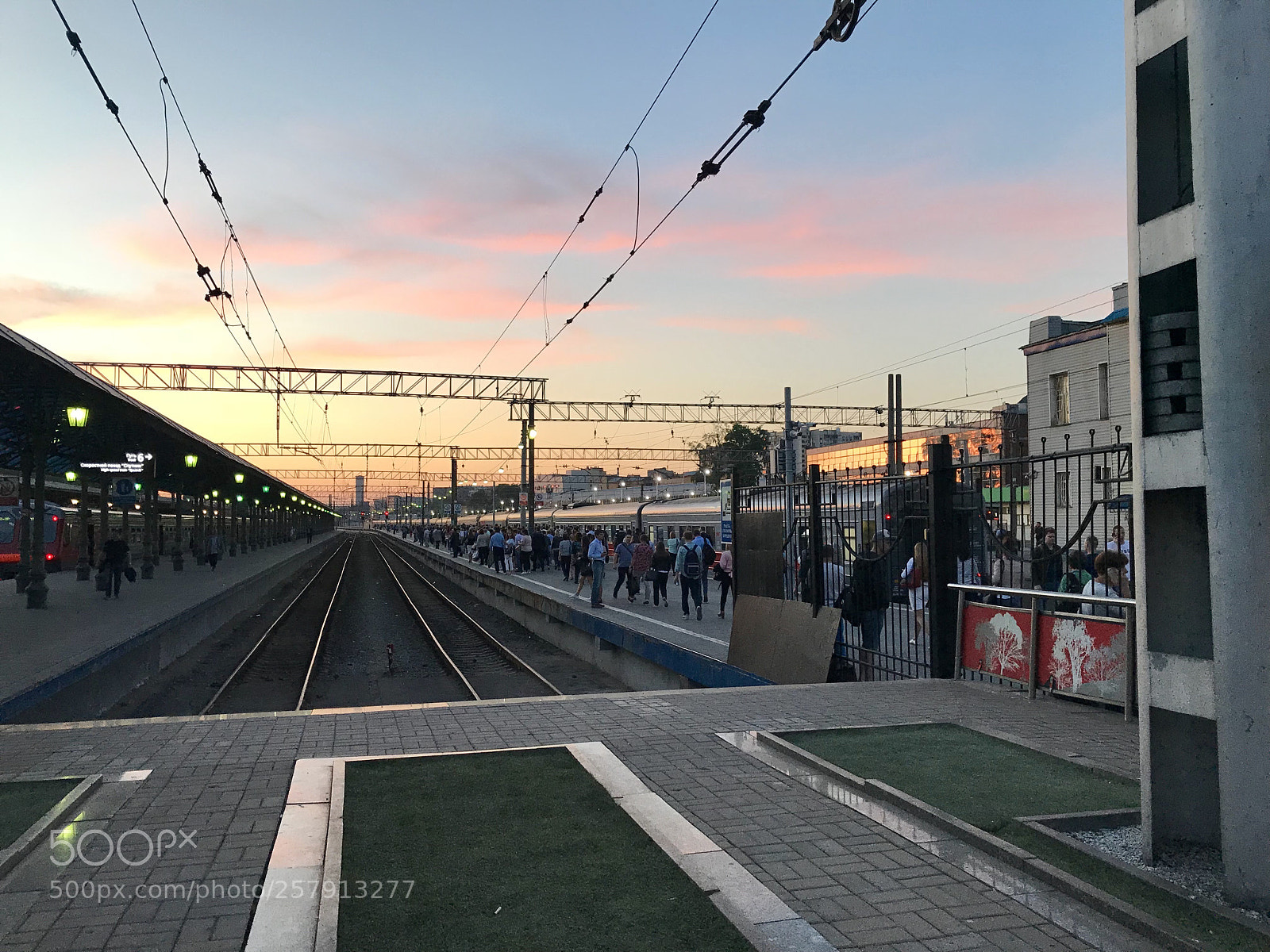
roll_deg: -0.1
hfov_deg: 63.4
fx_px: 1027
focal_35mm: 28
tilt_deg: +2.8
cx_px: 635
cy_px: 476
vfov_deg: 49.7
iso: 25
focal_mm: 3.99
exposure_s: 1/33
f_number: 1.8
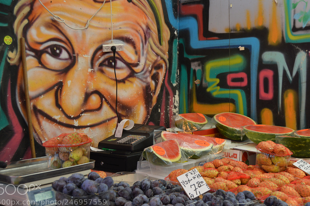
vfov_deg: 28.0
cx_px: 173
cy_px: 94
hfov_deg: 41.1
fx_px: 413
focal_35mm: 48
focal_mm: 26
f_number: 5
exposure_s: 1/100
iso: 400
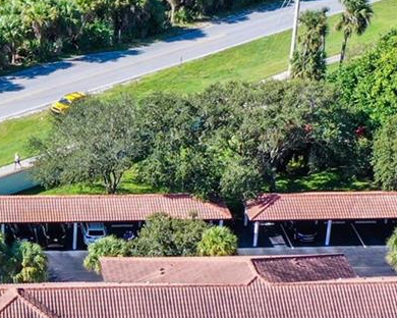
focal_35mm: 138
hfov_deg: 13.6
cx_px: -58
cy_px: 461
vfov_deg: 10.8
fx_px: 1621
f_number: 5
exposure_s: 1/240
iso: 100
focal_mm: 10.26
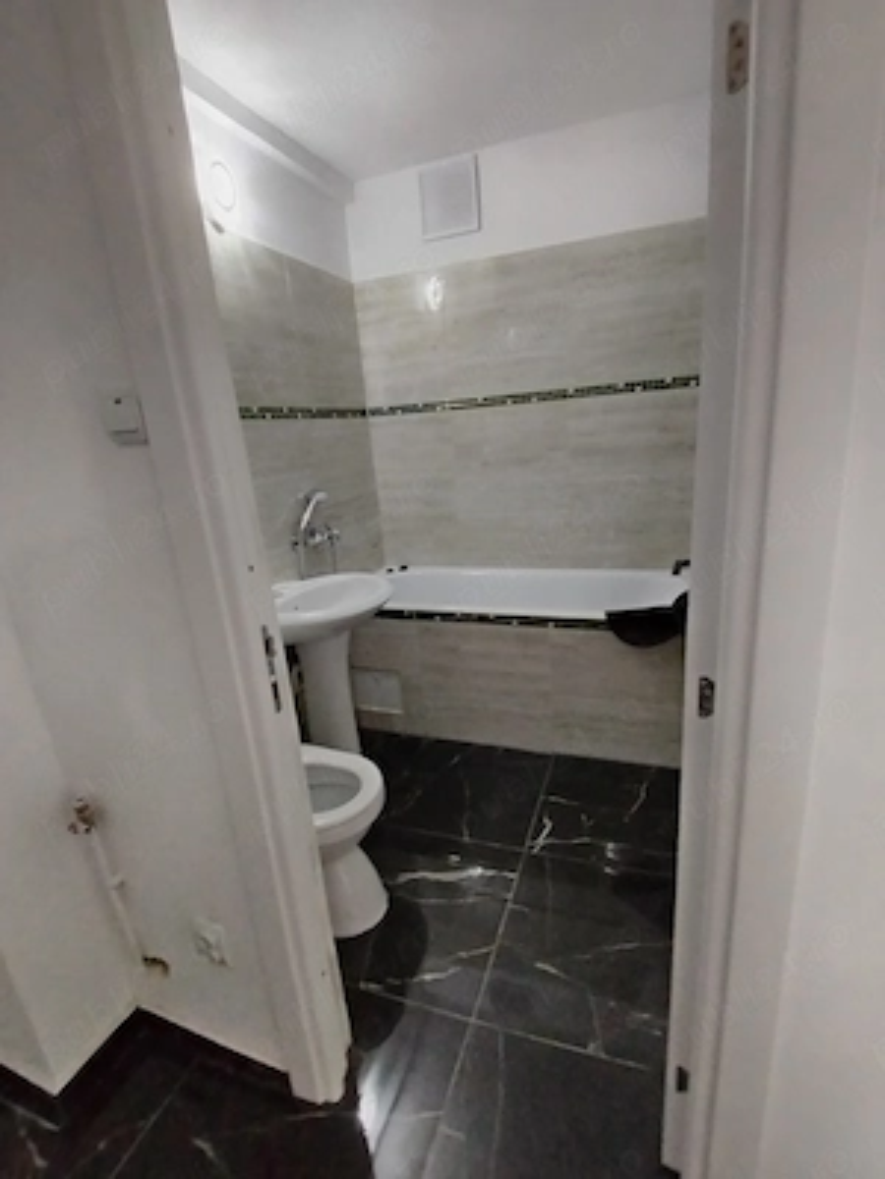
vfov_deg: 91.0
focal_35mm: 17
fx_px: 580
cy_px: 590
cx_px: 442
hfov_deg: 74.7
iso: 356
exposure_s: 1/20
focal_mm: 1.4
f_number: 2.2
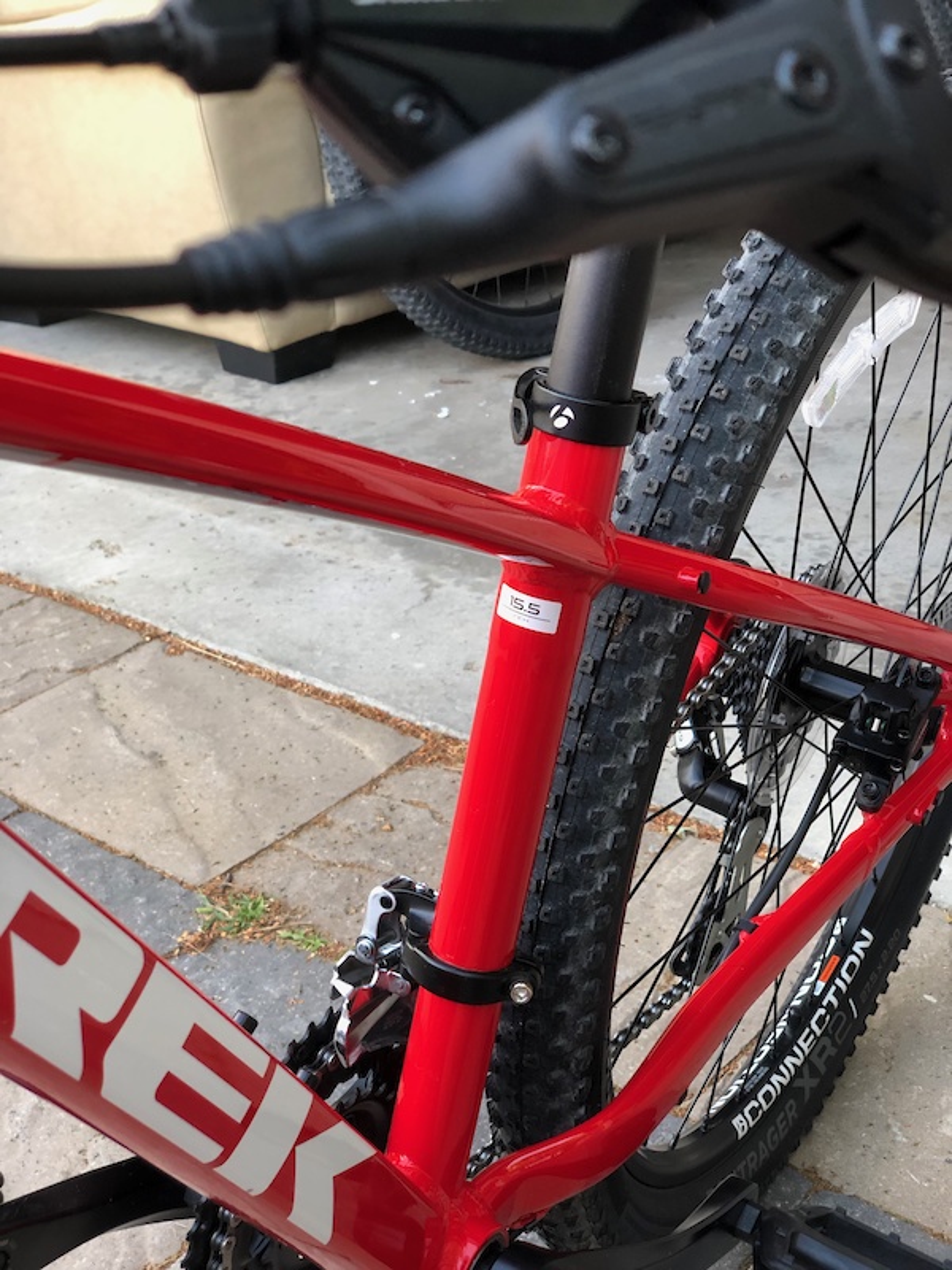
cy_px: 635
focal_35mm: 52
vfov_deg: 36.8
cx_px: 476
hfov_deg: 28.0
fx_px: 1907
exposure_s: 1/60
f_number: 2.4
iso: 50
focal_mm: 6
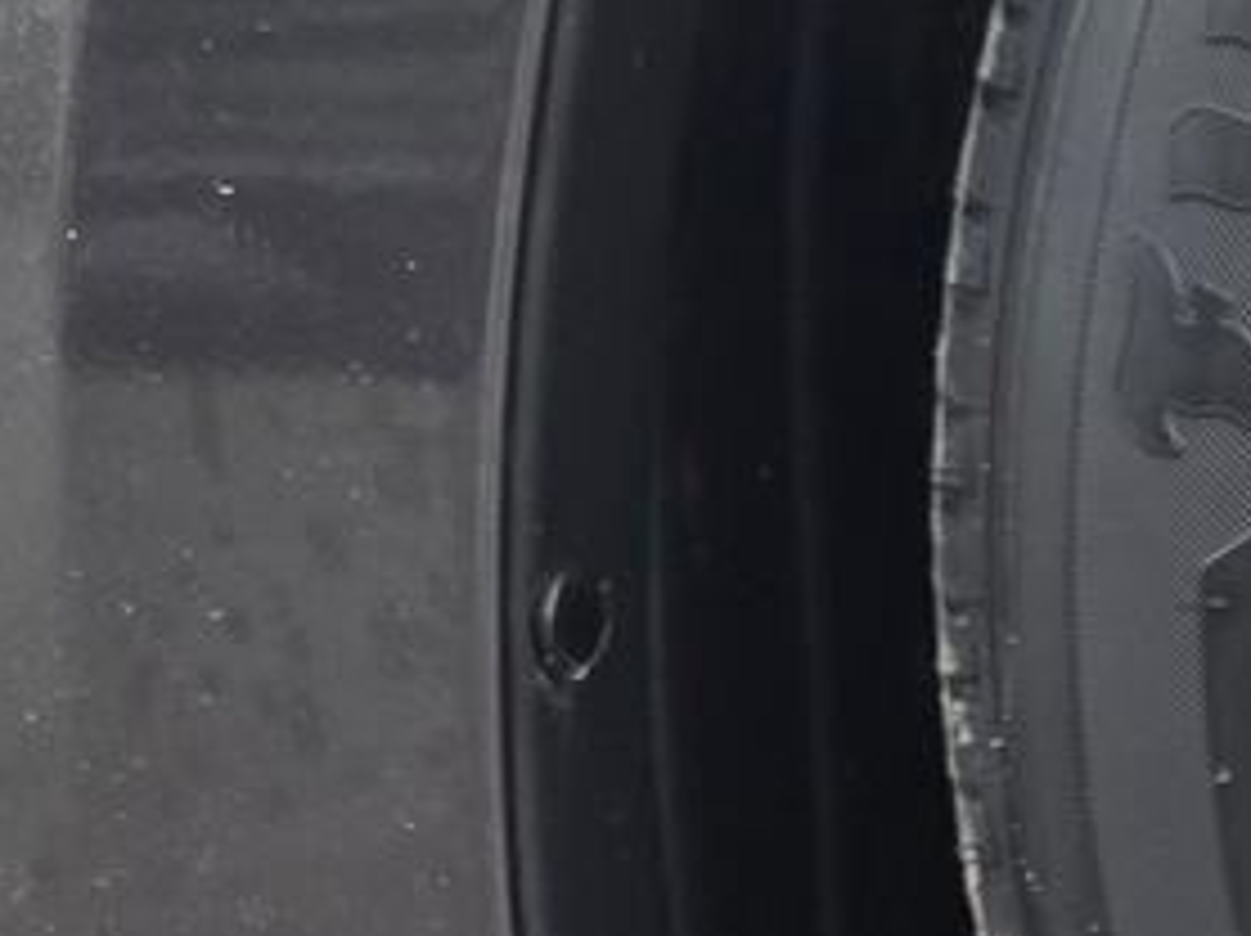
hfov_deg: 14.6
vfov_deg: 13.9
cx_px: 2646
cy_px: 500
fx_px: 3827
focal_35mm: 106
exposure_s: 1/100
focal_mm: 6.25
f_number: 1.7
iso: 250
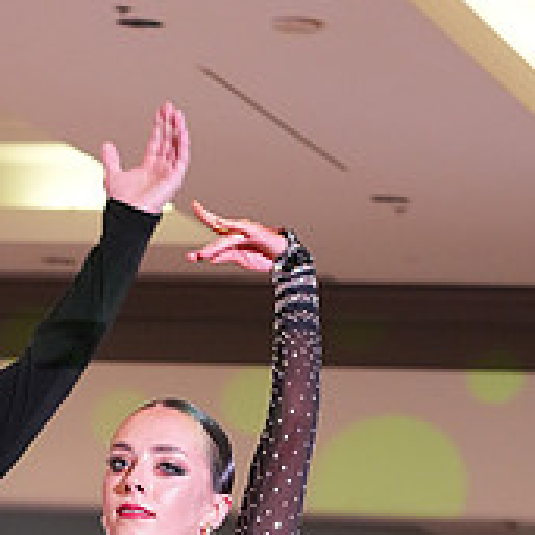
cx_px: -30
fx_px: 3672
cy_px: 829
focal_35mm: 210
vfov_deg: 8.1
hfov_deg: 8.3
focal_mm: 73
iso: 3200
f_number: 4
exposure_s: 1/250
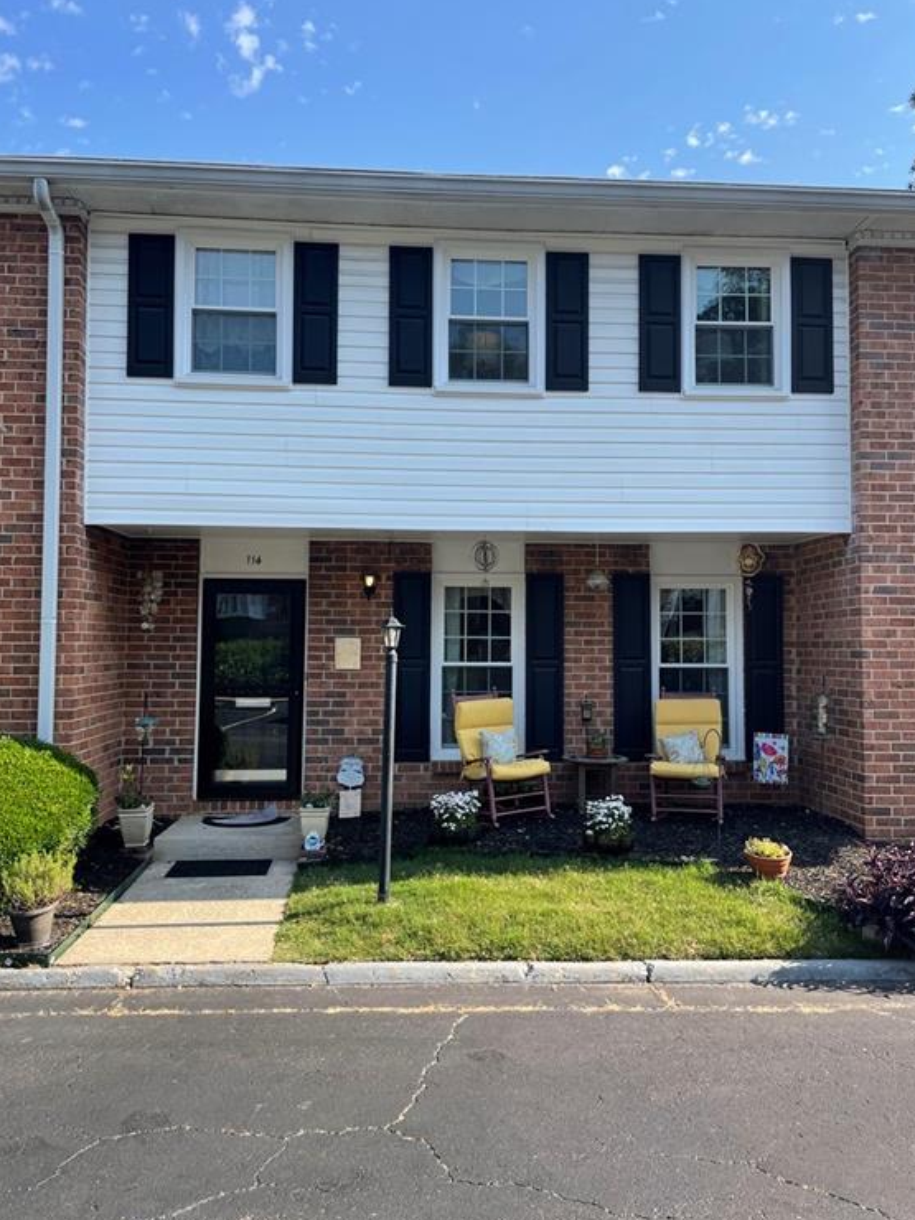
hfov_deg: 51.4
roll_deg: -1.3
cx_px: 460
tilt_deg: +3.7
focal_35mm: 27
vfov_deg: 65.3
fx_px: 952
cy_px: 597
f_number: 1.6
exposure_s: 1/1511
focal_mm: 4.2
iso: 32
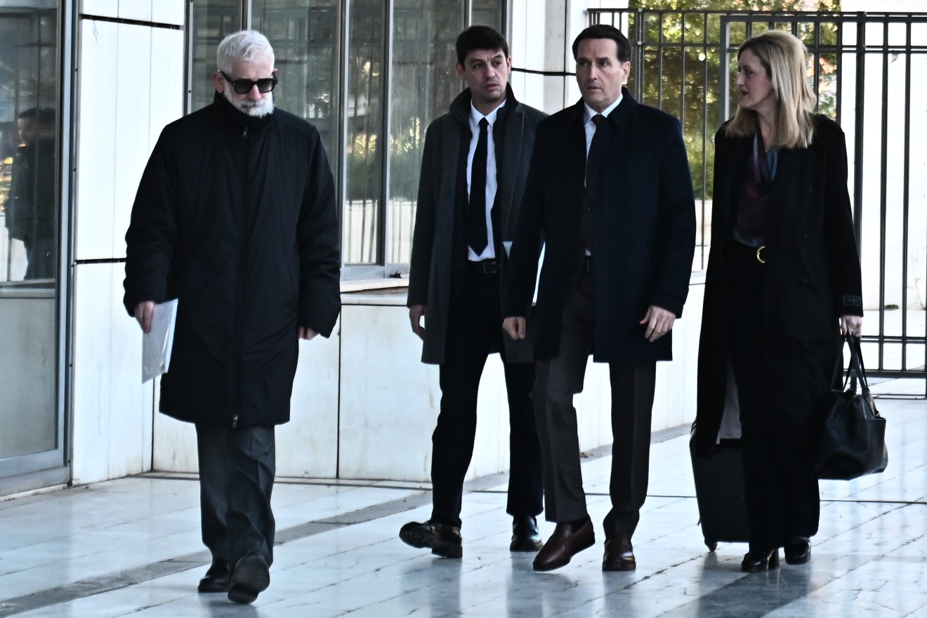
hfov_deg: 19.5
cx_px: 464
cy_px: 309
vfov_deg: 13.0
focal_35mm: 105
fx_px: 2704
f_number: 4
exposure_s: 1/1000
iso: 1600
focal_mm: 70
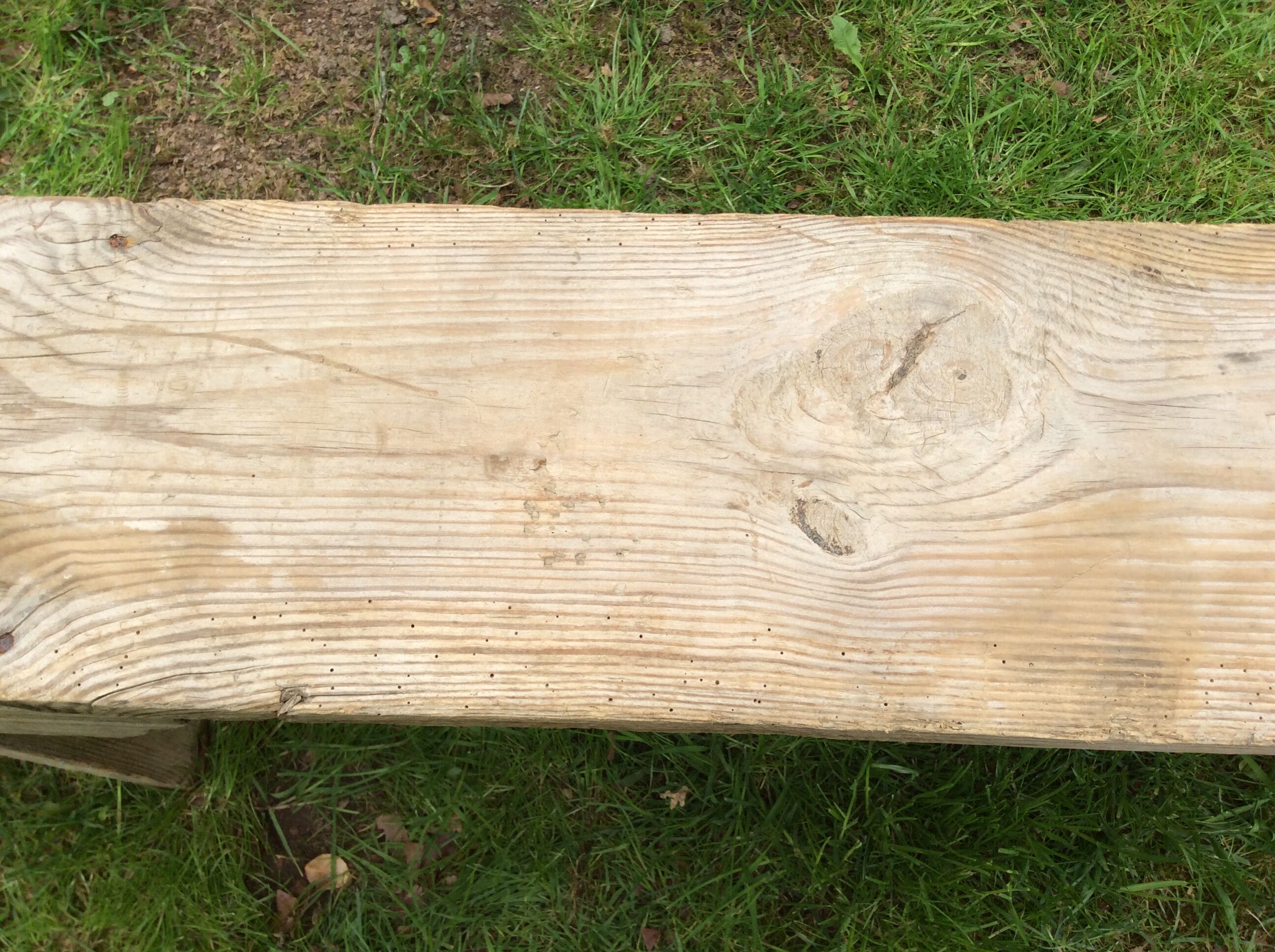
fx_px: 1177
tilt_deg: -70.0
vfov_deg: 44.1
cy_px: 476
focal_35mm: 32
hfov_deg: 56.9
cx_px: 638
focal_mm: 3.3
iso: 32
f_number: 2.4
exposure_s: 1/502
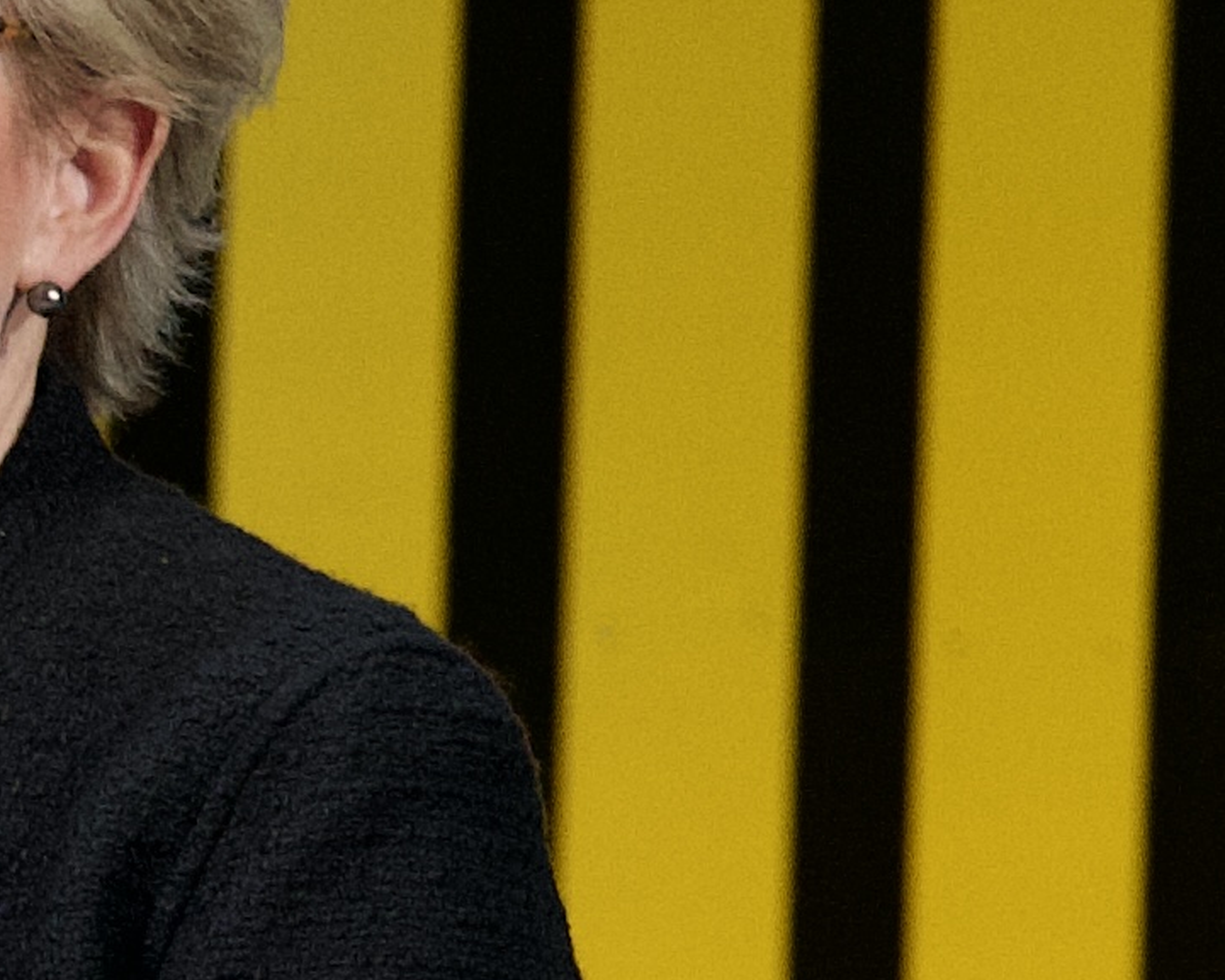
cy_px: 999
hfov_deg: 1.7
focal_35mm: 1163
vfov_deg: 1.3
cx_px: -2904
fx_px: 42171
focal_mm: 149
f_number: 5.6
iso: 1600
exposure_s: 1/125
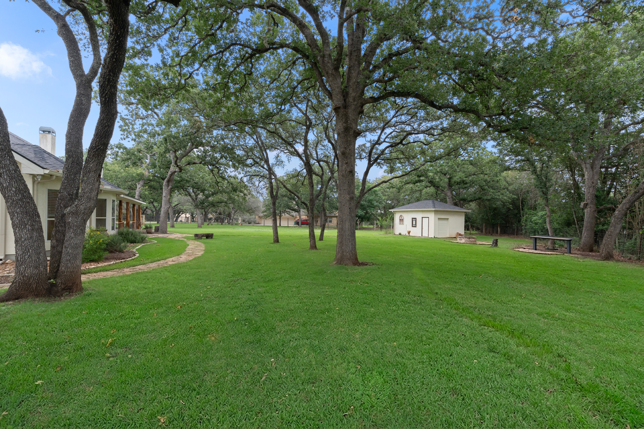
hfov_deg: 96.7
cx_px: 322
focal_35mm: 16
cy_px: 214
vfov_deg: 73.7
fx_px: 286
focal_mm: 16
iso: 800
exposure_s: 1/25
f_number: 8
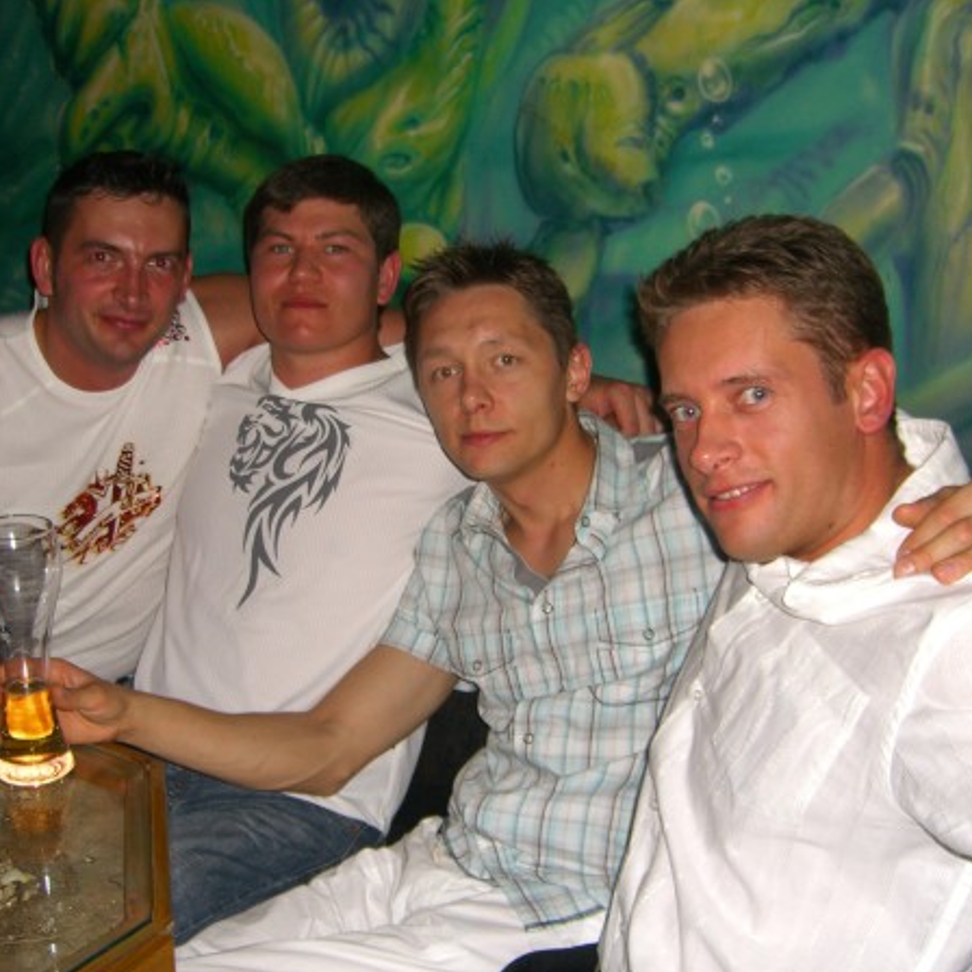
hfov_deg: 37.5
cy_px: 486
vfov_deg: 37.6
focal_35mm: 45
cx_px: 456
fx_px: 1430
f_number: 2.8
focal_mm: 7.9
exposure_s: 1/60
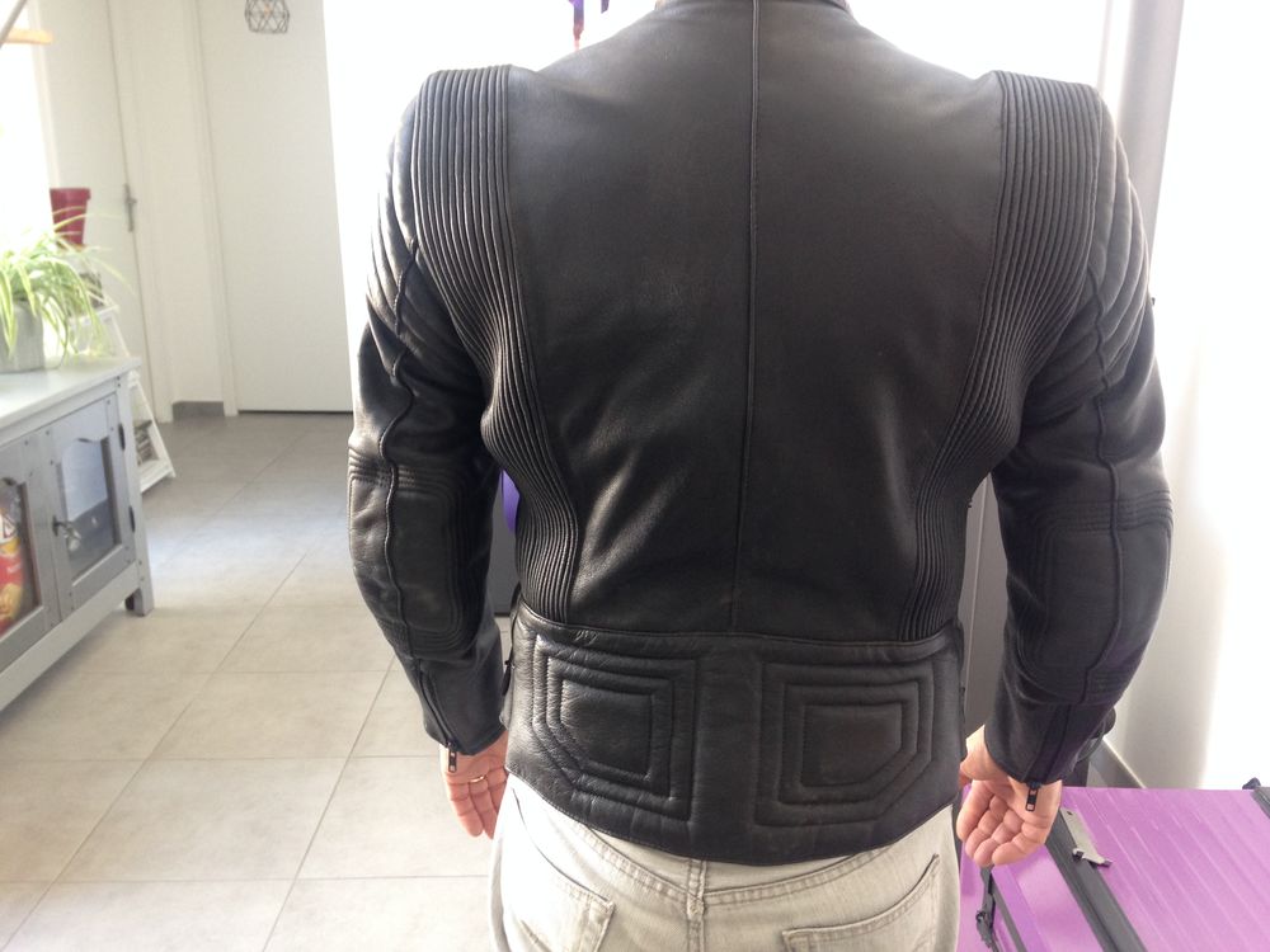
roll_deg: -1.8
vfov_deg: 42.9
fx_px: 1211
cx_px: 635
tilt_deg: -16.4
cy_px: 476
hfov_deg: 55.4
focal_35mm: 33
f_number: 2.4
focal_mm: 4.12
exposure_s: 1/20
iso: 100
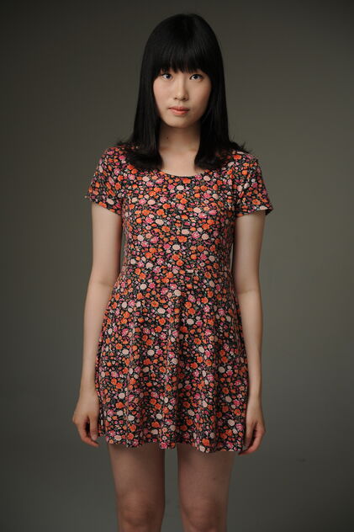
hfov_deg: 19.4
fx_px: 1033
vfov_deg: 28.9
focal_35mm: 70
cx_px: 177
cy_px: 266
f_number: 3.2
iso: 640
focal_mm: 70
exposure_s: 1/320
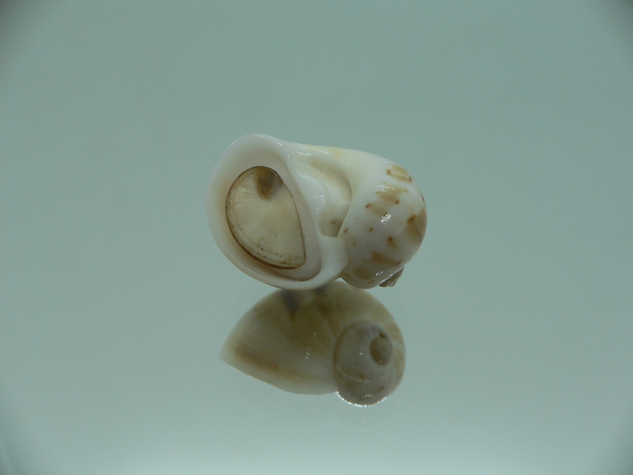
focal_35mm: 35
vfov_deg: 40.7
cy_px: 238
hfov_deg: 52.6
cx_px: 316
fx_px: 640
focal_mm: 4.6
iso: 80
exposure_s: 1/60
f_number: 2.8
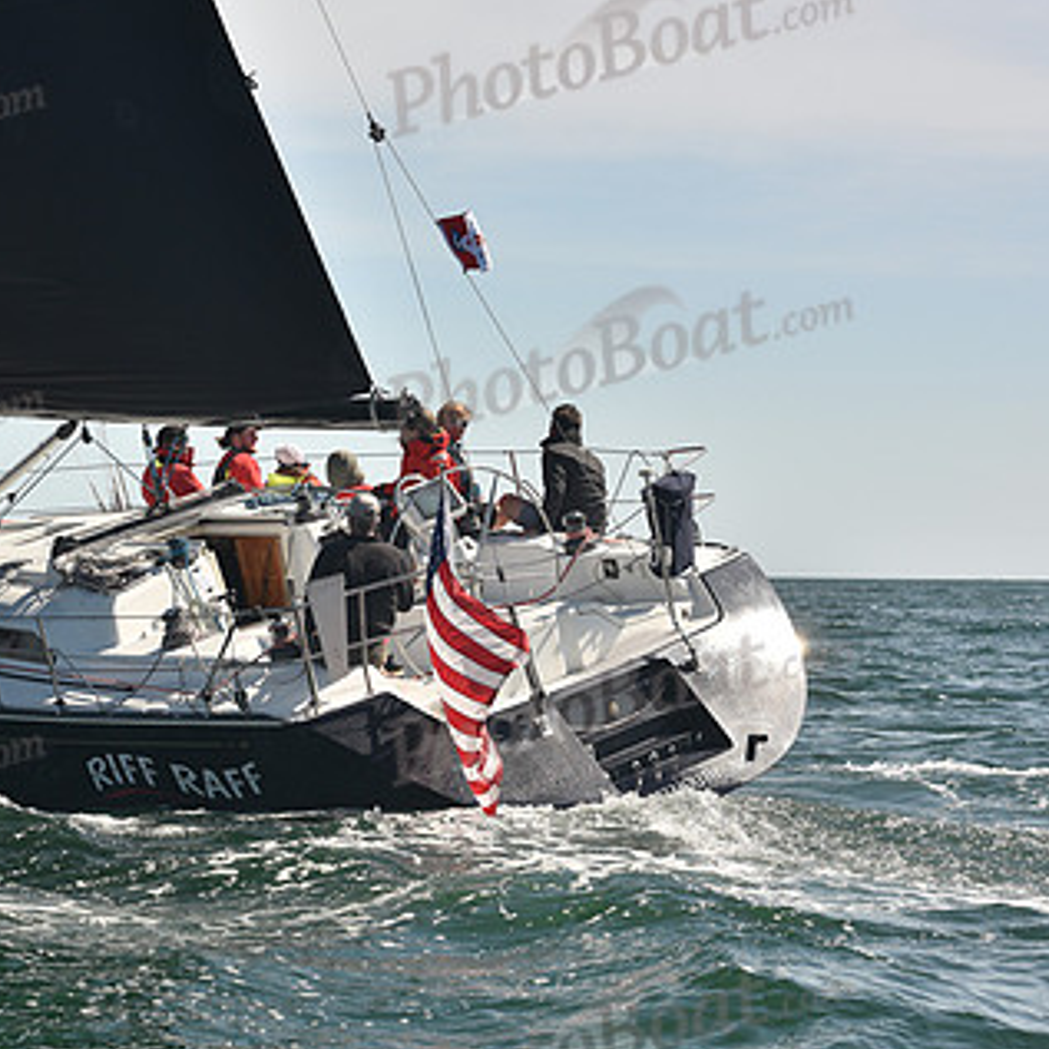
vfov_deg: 16.0
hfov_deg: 15.9
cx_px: 218
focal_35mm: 109
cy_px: 574
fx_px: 3737
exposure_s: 1/640
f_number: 5.6
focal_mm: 70
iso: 250
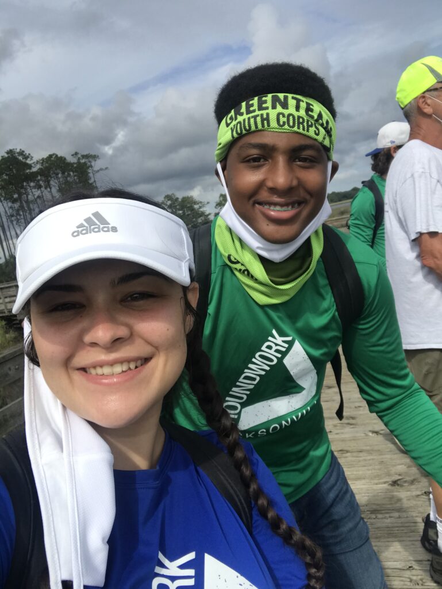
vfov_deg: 56.8
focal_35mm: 32
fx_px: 544
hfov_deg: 44.2
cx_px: 221
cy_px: 294
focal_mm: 2.87
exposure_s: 1/1548
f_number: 2.2
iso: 25
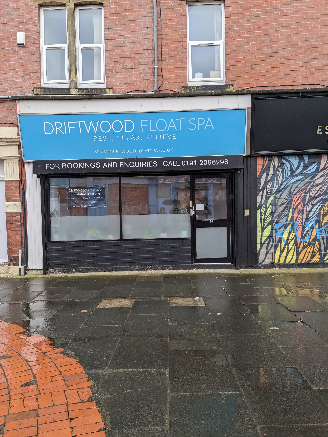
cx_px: 164
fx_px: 341
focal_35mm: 27
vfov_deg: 65.3
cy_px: 218
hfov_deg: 51.4
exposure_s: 1/316
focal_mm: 4.38
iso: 50
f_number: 1.73
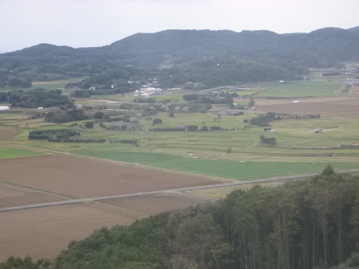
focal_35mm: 100
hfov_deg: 19.6
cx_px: 180
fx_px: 1037
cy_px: 134
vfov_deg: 14.8
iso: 200
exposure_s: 1/125
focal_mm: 18
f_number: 5.7
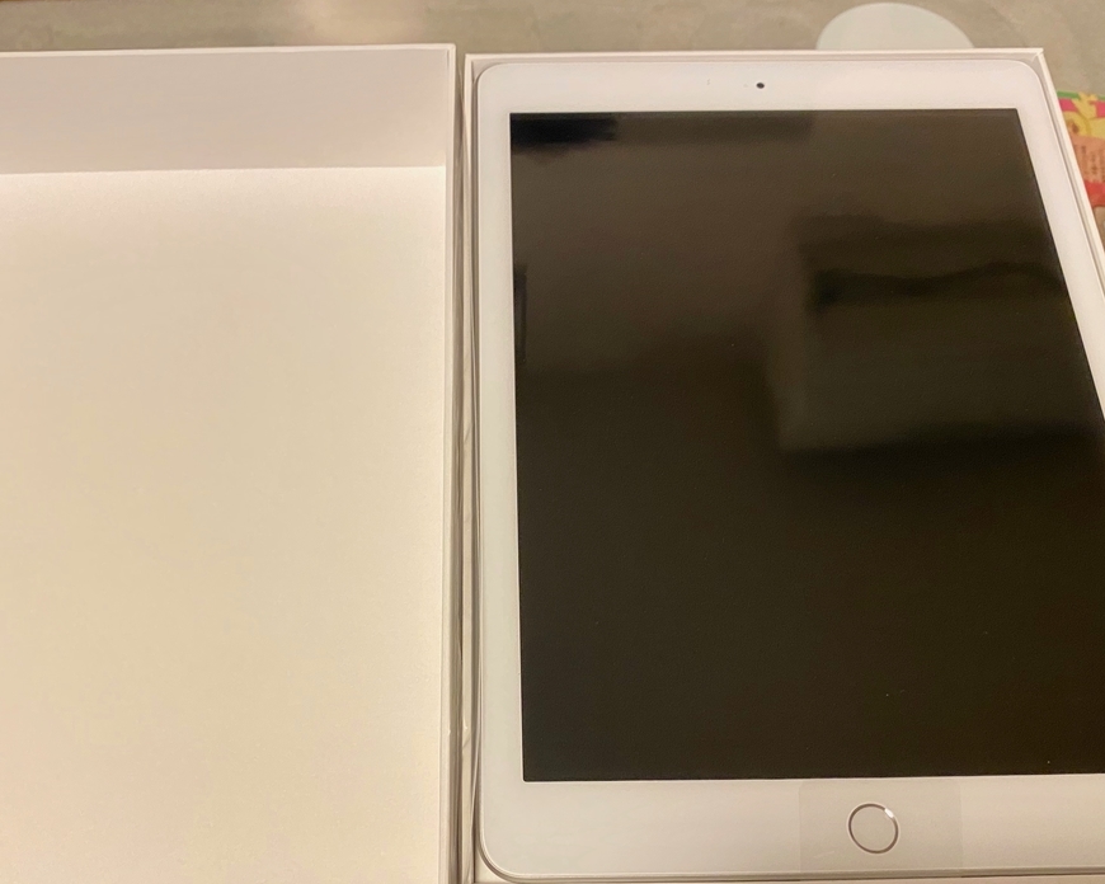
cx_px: 508
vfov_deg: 42.0
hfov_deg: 51.5
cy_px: 541
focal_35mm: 35
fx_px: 1145
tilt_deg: -63.5
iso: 500
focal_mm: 4.25
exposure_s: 1/30
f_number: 1.8
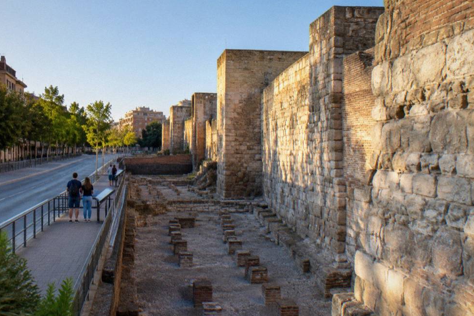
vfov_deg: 32.6
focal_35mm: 41
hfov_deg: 47.4
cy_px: 160
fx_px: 540
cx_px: 233
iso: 200
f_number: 11
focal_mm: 40
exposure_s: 1/100
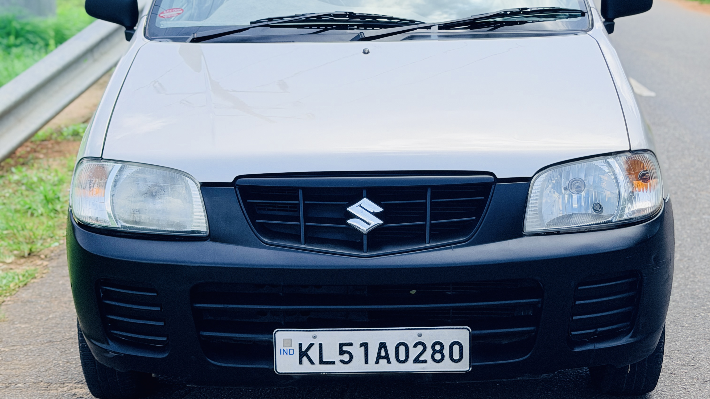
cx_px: 355
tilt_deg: -9.7
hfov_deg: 30.2
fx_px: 1318
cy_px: 140
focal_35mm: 70
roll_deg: -1.1
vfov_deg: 17.2
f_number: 1.78
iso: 64
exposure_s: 1/4587
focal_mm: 6.76
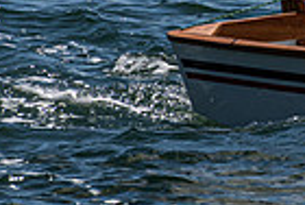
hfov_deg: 2.0
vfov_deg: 1.4
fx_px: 8507
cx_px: 666
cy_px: -193
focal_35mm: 1002
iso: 250
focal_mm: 200
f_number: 16
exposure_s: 1/1000
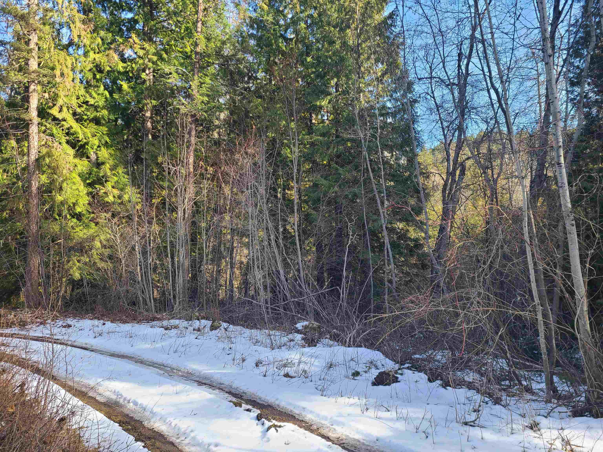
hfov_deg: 67.3
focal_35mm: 26
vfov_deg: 53.1
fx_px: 453
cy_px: 226
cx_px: 302
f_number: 1.8
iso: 40
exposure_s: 1/292
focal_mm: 5.4
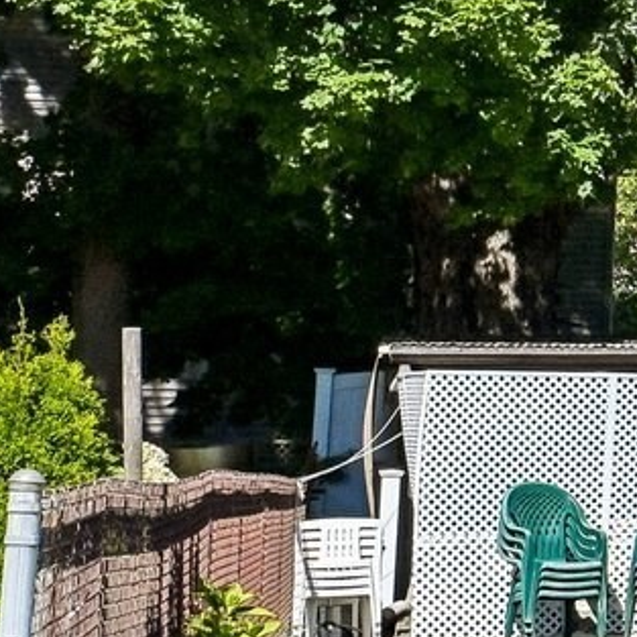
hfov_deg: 8.4
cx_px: 2055
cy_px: 84
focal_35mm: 167
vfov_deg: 10.4
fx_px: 3477
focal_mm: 30
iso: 400
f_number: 8
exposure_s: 1/1600
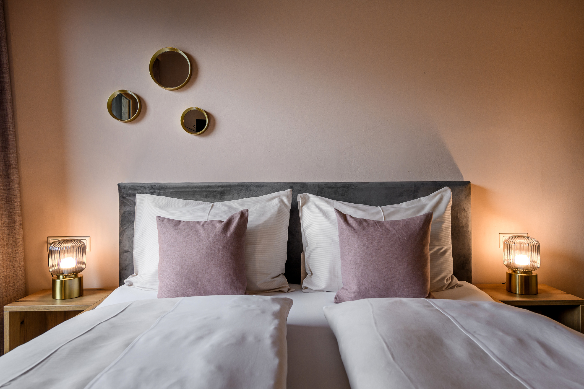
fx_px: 389
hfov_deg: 73.8
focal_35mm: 24
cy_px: 194
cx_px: 292
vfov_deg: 53.1
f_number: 6.7
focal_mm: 20
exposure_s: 1/60
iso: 400
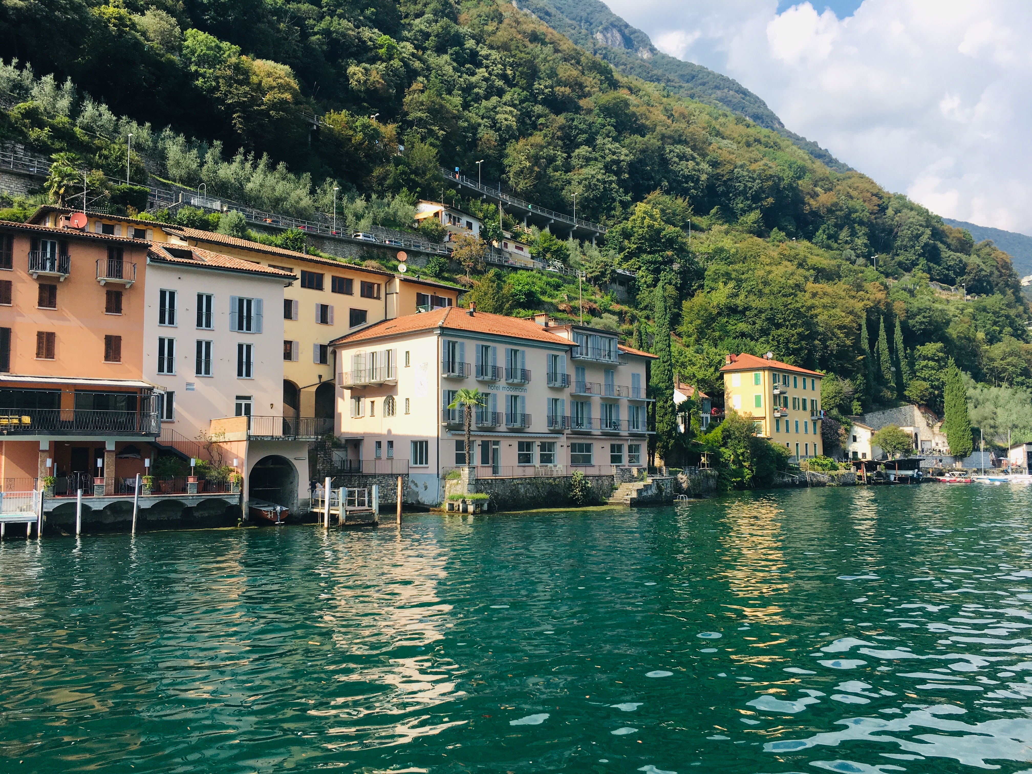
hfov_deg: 61.7
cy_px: 387
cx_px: 516
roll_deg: +0.8
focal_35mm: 29
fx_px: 865
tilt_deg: +5.5
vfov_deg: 48.2
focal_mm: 4.15
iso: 25
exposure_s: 1/916
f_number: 2.2
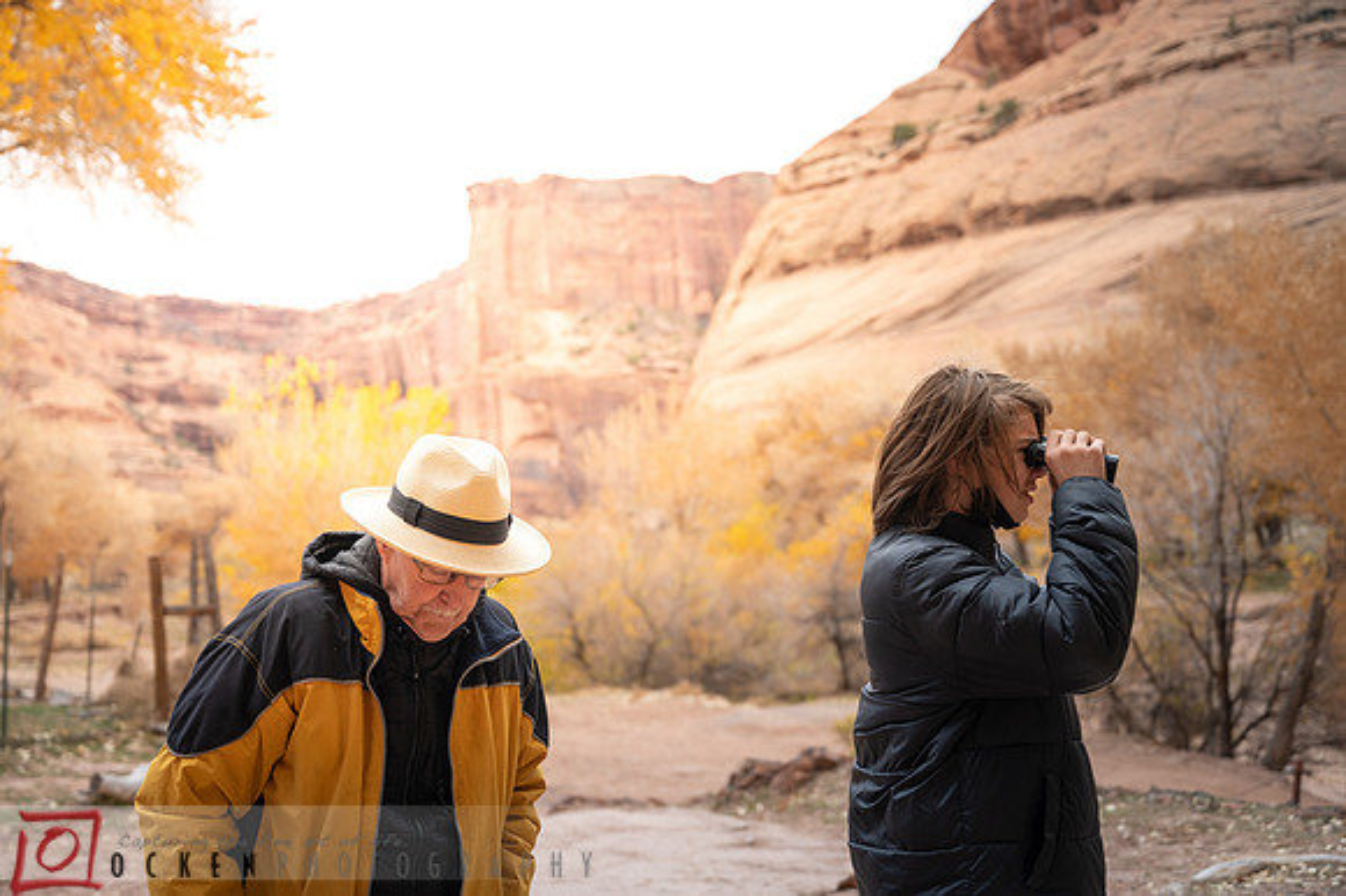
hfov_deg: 37.5
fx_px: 1980
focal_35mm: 53
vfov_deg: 25.5
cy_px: 448
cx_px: 673
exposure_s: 1/800
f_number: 4
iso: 400
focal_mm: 53
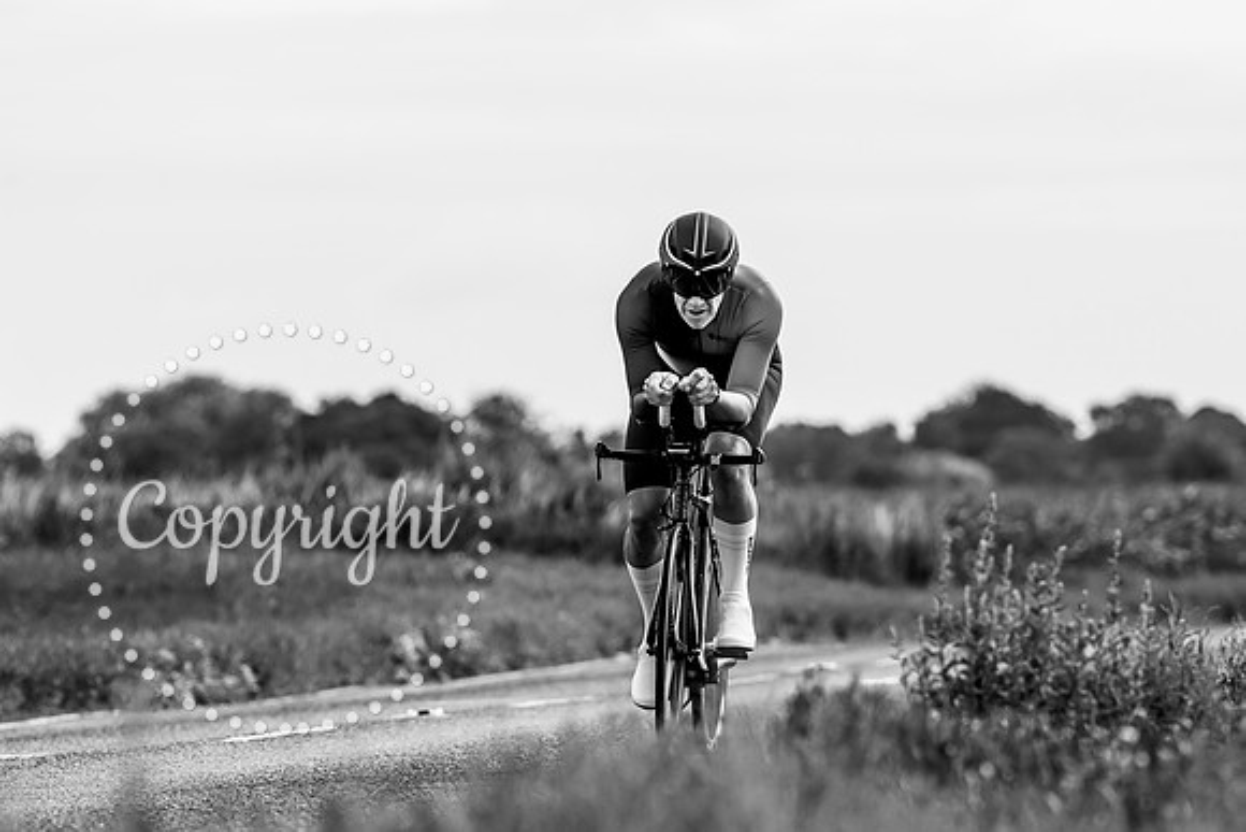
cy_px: 532
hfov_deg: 6.3
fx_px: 11355
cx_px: 731
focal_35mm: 328
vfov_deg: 4.2
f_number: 4
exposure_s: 1/1000
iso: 160
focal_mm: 185
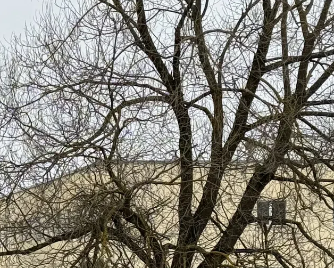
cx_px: -120
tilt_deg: +2.6
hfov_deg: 10.5
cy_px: 230
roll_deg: -0.1
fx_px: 1770
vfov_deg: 8.6
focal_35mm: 179
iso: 64
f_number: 1.78
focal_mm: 6.76
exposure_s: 1/454
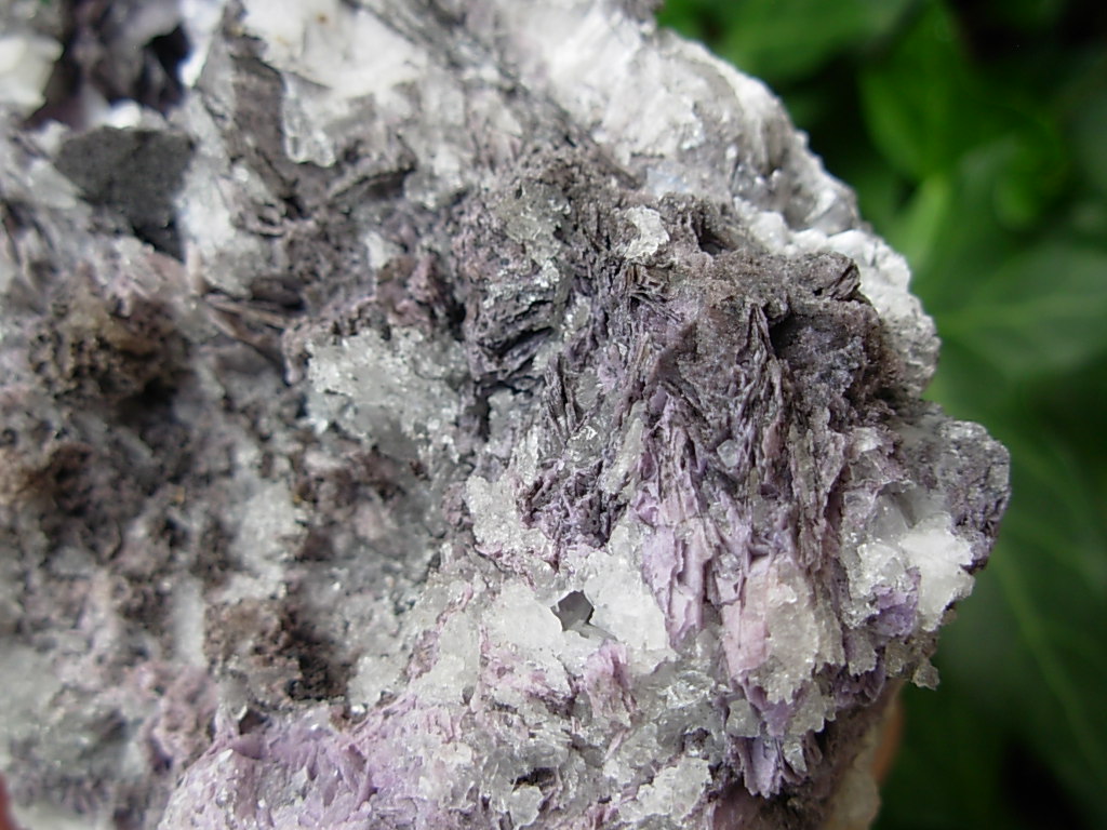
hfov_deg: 49.0
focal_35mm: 38
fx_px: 1215
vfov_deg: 37.7
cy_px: 415
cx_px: 554
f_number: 2.9
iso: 50
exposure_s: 1/192
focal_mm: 6.3
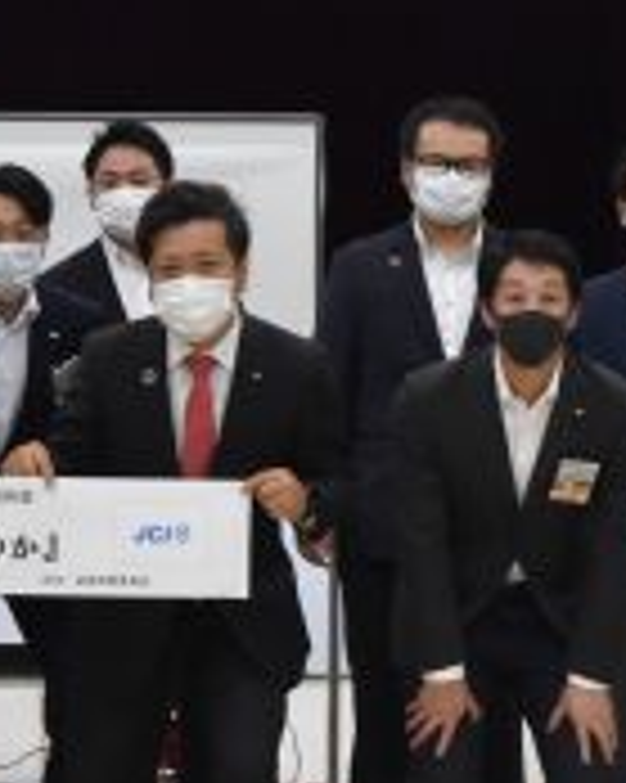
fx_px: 3778
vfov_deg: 11.8
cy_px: 266
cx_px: -99
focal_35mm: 163
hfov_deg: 9.4
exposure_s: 1/125
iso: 1250
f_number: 6.3
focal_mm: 28
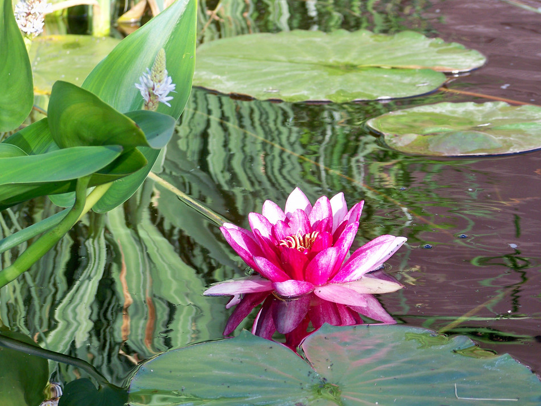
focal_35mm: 173
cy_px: 221
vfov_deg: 8.6
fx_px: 2704
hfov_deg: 11.4
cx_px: 285
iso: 64
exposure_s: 1/160
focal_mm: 24
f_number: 3.6
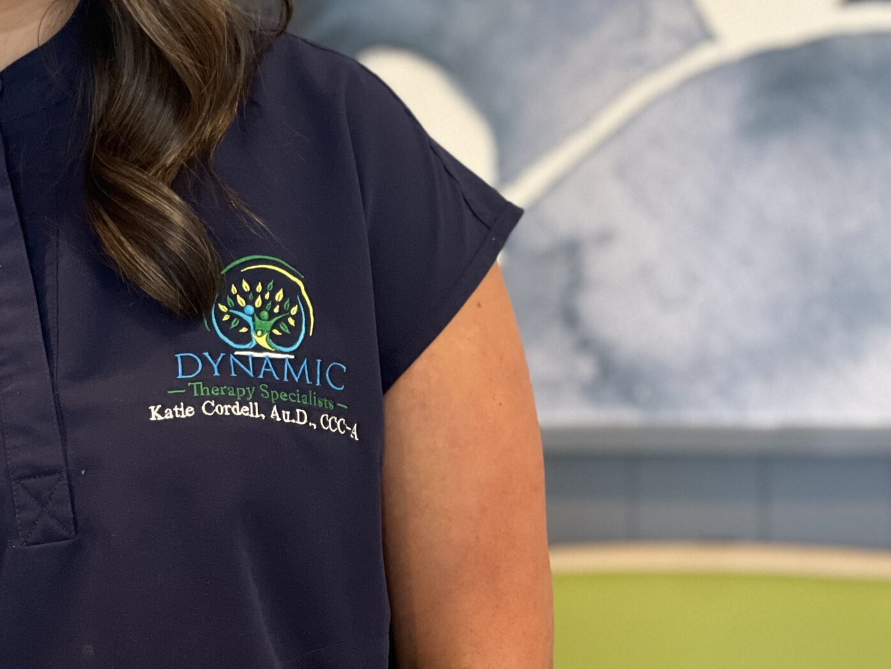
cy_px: 76
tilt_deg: -4.2
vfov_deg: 10.5
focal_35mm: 141
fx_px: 3630
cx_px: 159
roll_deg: +0.9
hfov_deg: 13.9
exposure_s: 1/40
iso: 400
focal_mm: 9
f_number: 2.8
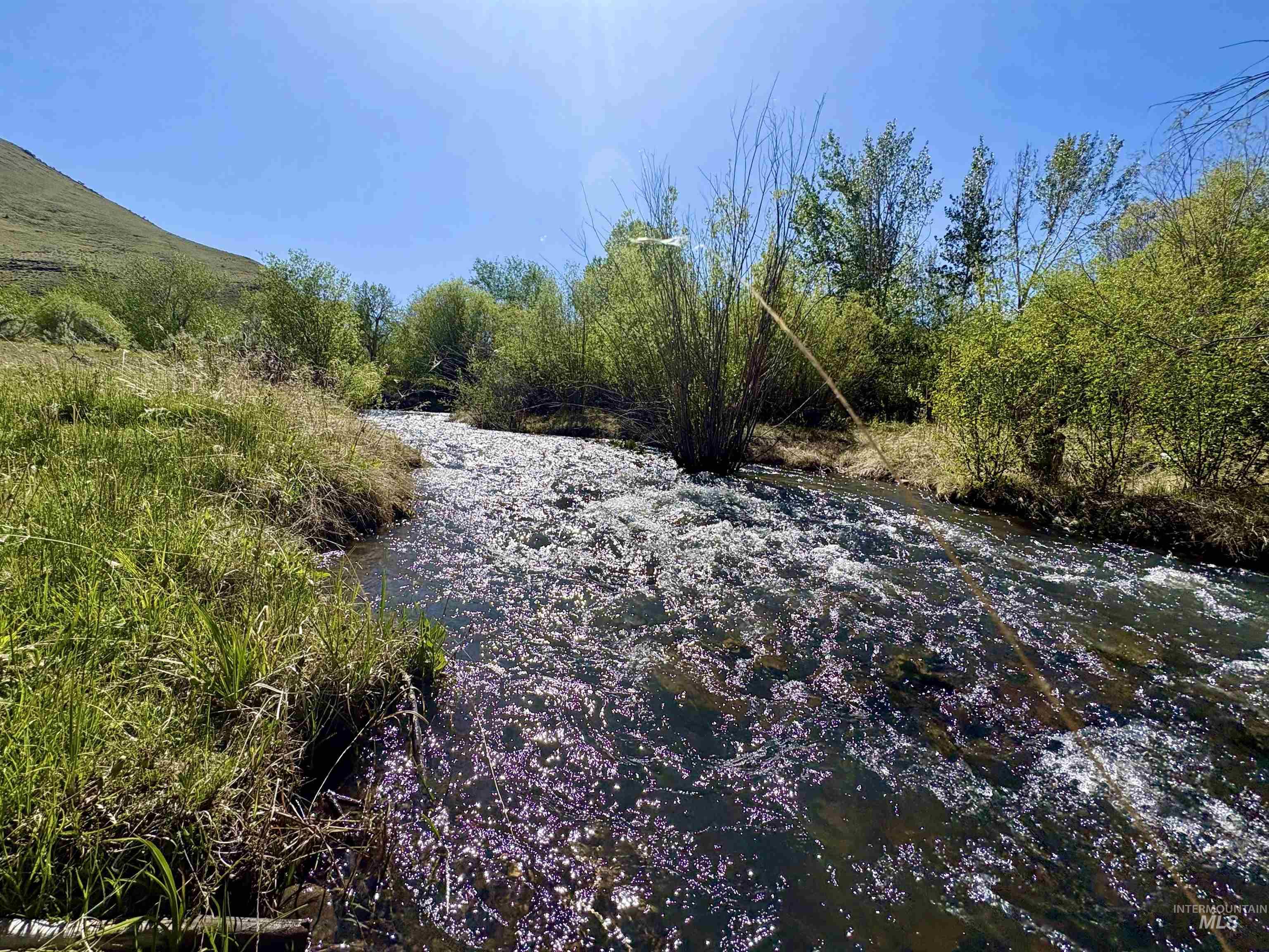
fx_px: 513
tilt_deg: -6.3
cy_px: 476
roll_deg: -3.5
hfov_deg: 102.1
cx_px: 634
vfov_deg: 85.7
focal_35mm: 14
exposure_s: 1/2028
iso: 50
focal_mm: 2.22
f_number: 2.2
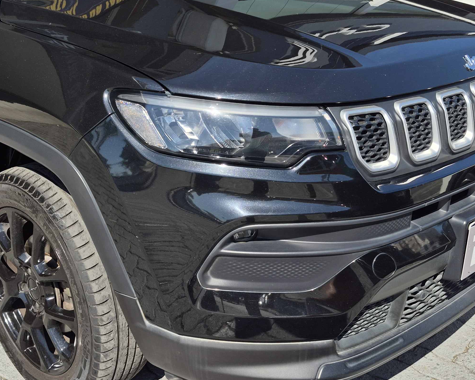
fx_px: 632
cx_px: 177
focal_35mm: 45
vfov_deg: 33.4
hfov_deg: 40.9
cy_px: 171
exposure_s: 1/1708
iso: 25
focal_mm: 5.4
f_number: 1.8
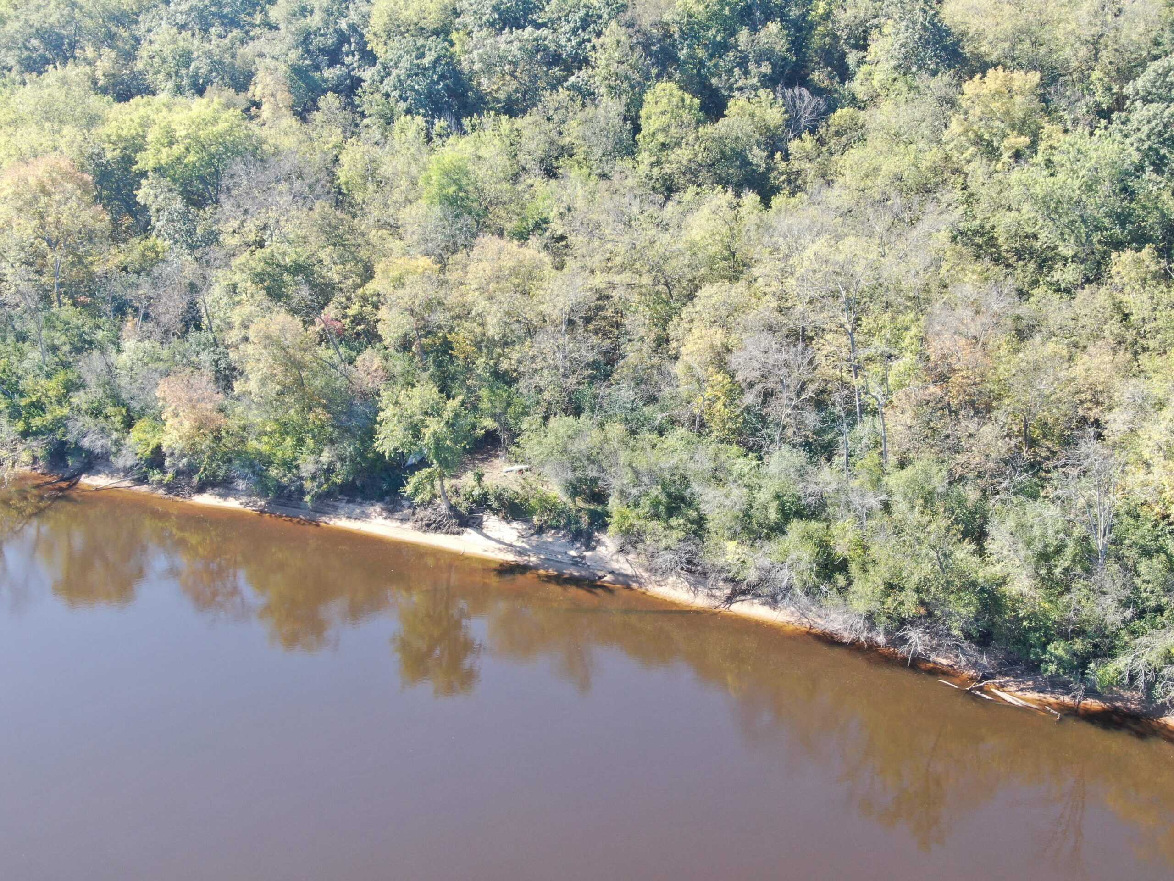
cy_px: 440
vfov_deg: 30.3
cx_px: 587
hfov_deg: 39.7
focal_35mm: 48
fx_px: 1628
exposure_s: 1/100
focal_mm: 8.6
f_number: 3.8
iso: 100
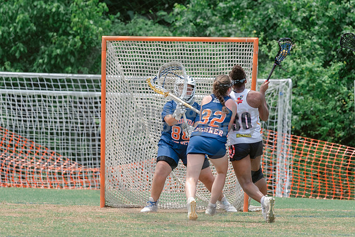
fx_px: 5433
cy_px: 158
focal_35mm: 551
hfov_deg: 3.7
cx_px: 217
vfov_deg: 2.5
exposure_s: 1/1600
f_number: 5
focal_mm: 200
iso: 400
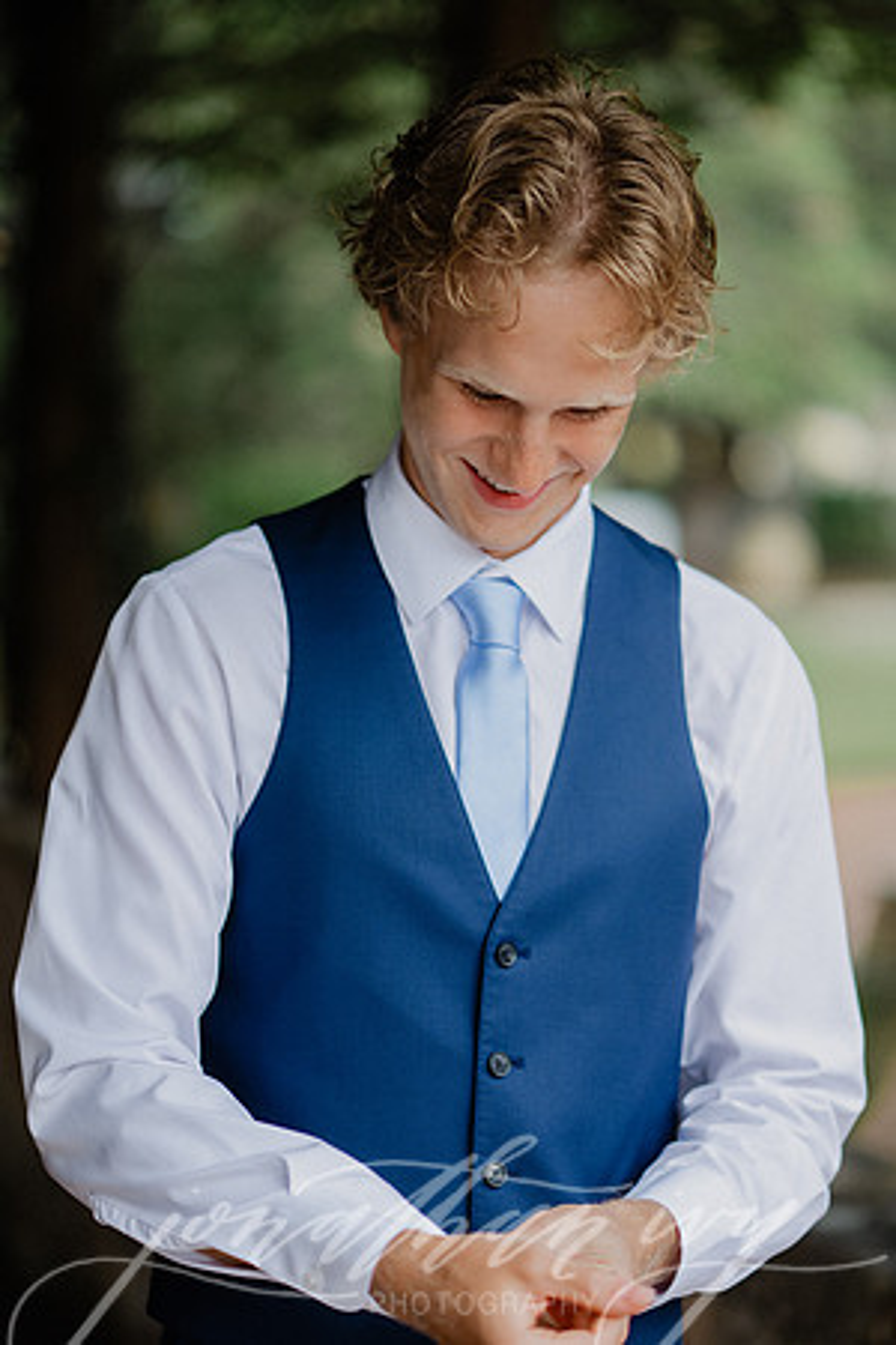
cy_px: 672
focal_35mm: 85
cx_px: 448
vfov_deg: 23.9
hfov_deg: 16.1
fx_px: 3173
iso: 200
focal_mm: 85
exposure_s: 1/2000
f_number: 2
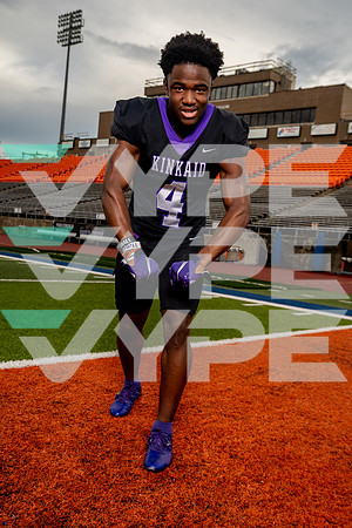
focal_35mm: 36
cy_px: 264
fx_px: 528
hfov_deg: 36.9
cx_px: 176
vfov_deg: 53.1
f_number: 5.6
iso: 100
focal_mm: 36
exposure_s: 1/200
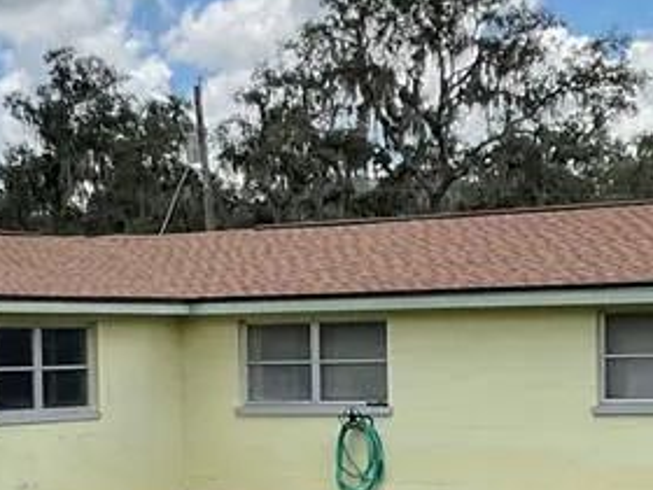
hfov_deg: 18.5
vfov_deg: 13.7
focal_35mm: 106
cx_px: 208
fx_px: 2000
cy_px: 516
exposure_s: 1/1626
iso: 16
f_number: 1.8
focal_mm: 3
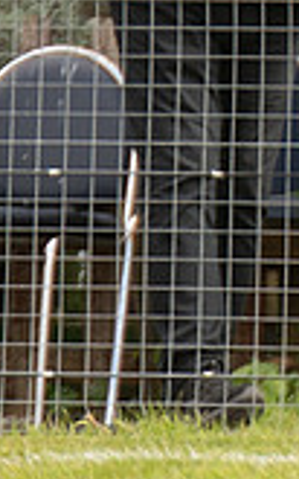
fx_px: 44172
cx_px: 591
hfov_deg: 0.4
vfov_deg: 0.6
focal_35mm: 3385
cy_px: 19
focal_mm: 420
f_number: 4
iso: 400
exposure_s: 1/1000
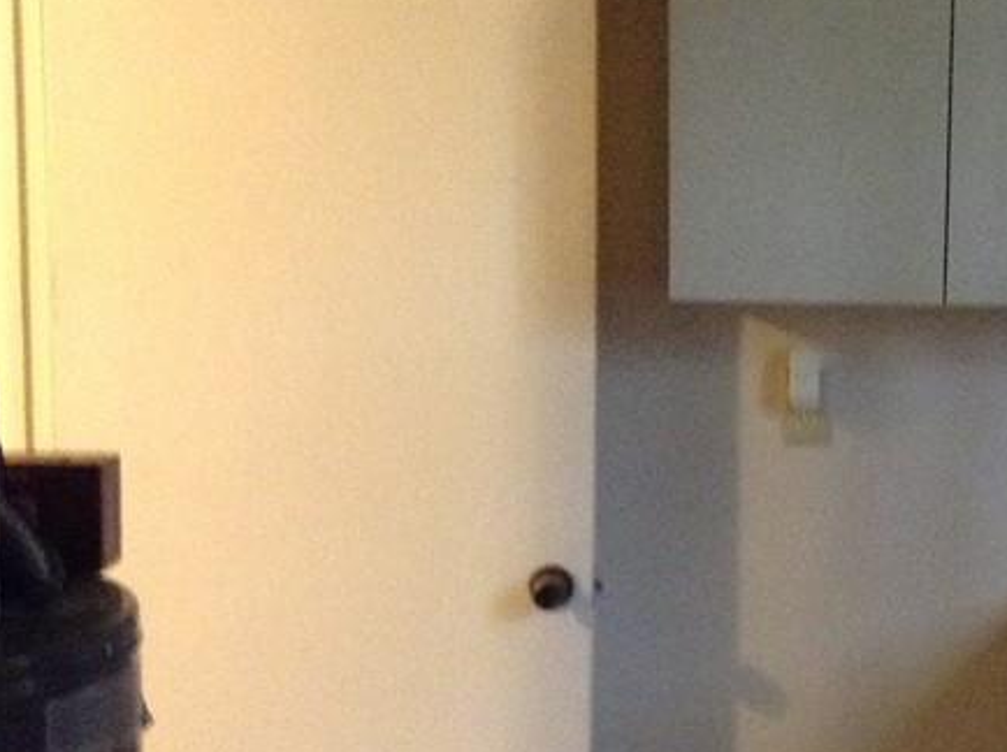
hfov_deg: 24.5
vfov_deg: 18.8
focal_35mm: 78
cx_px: 845
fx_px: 2265
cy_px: 464
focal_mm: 3.3
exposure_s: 1/17
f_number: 2.4
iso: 400
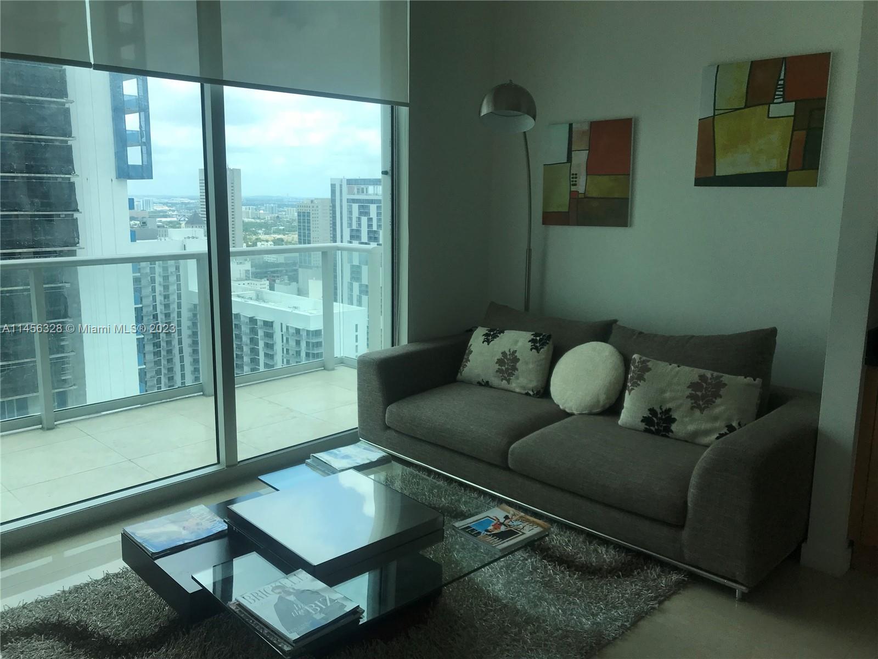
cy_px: 330
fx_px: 710
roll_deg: -0.9
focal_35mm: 28
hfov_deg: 63.4
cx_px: 439
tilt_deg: -10.8
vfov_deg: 49.7
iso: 20
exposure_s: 1/805
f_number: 1.8
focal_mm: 3.99
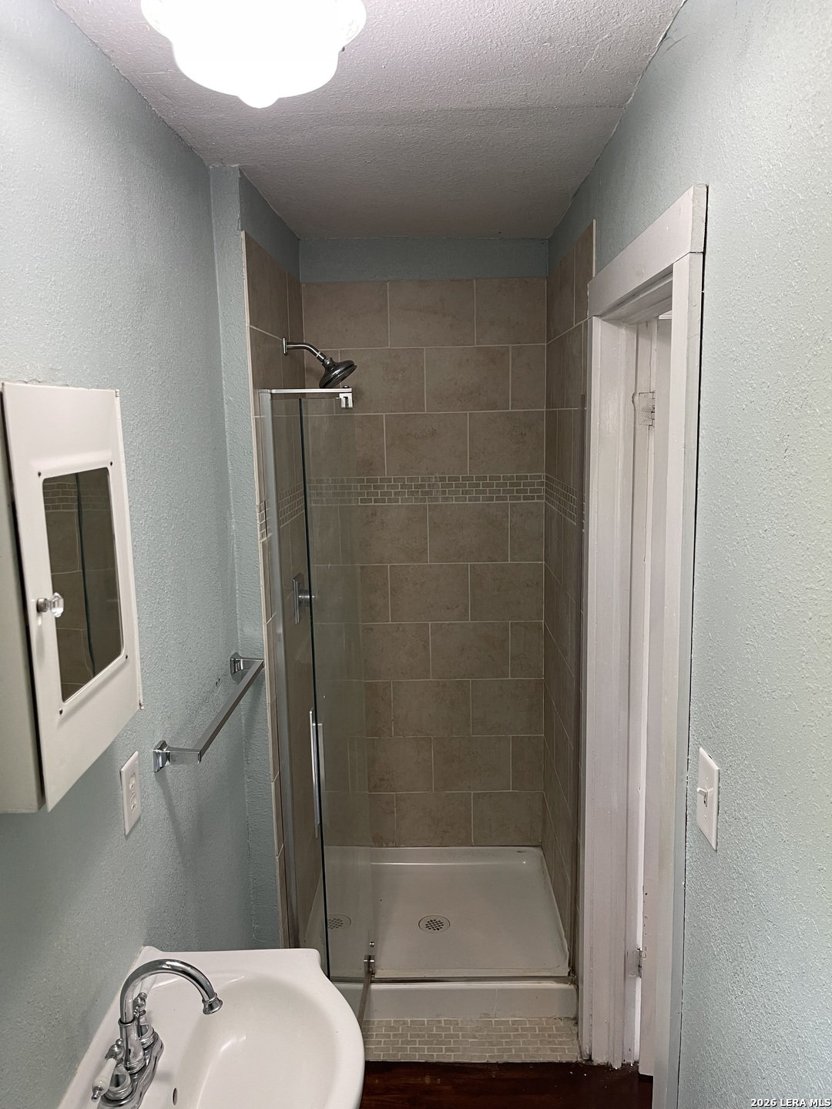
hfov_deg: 54.9
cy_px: 554
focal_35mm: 25
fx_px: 801
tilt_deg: -10.5
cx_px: 416
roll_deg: +1.2
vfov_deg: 69.4
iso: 100
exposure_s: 1/60
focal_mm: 5.1
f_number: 1.6
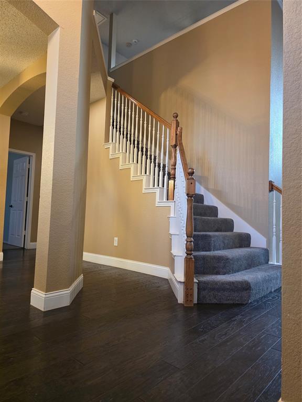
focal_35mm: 23
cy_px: 201
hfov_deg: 58.9
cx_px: 151
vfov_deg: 73.9
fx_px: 268
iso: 800
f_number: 1.7
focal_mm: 6.3
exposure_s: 1/120
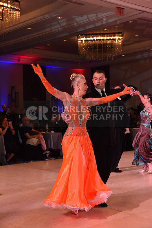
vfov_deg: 34.5
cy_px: 114
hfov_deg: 23.4
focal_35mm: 58
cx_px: 76
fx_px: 367
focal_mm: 58
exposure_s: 1/250
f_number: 6.3
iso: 2500
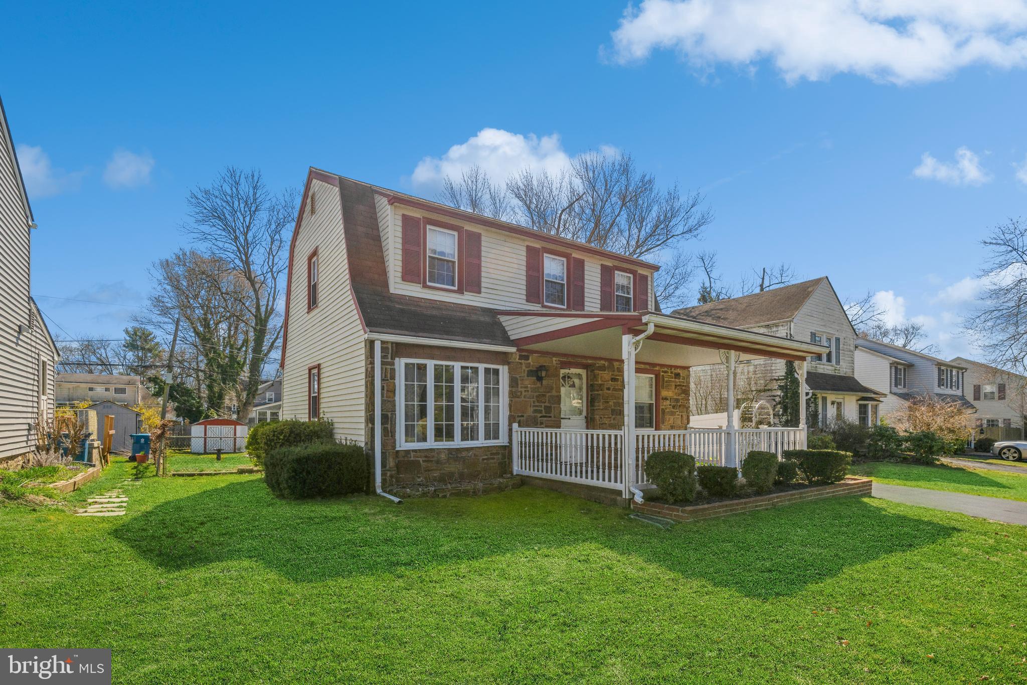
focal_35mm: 16
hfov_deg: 96.7
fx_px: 456
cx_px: 514
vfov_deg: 73.7
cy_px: 342
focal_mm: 16
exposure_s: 1/500
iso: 250
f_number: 9
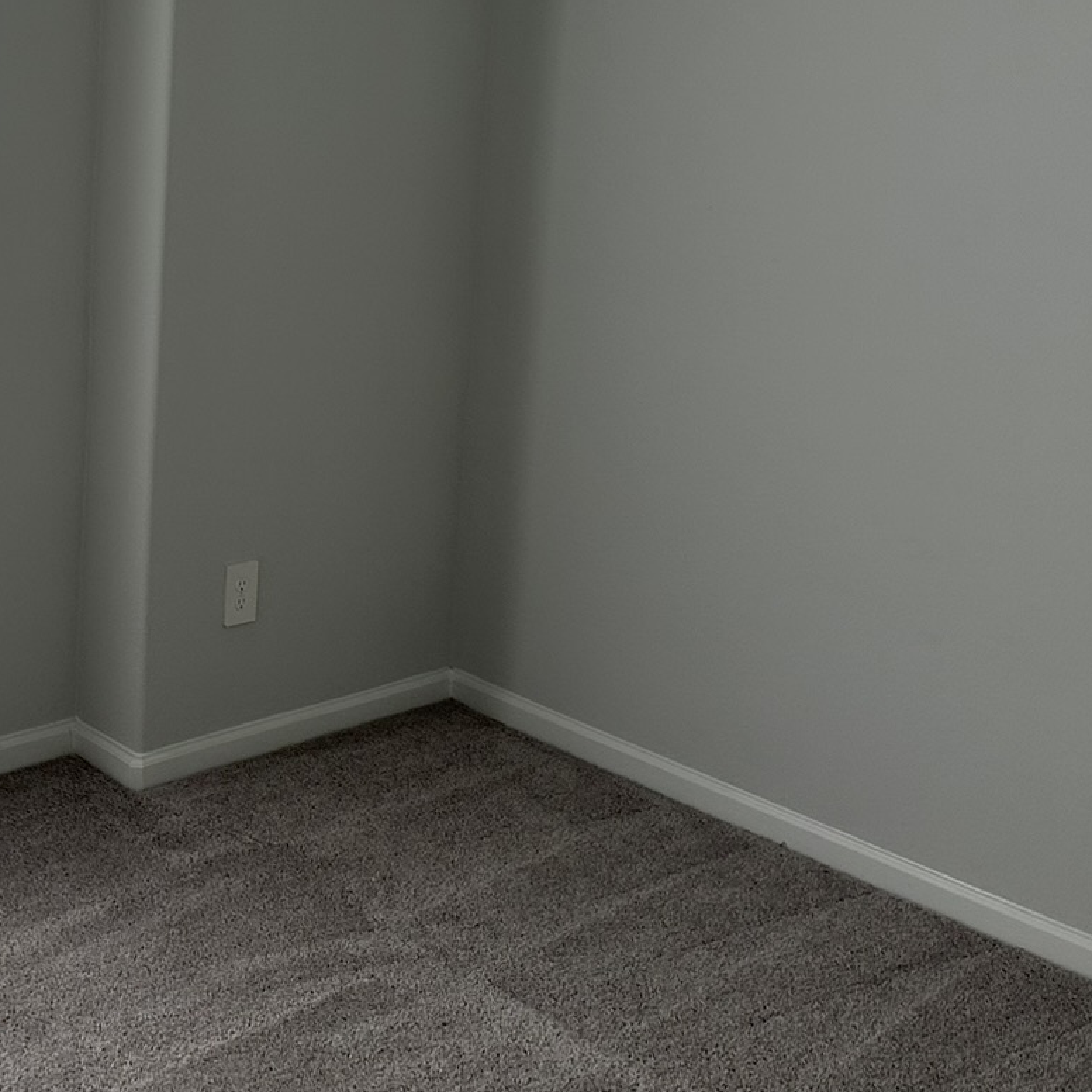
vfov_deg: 30.0
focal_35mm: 56
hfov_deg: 29.4
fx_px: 1999
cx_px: 120
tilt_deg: -8.8
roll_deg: -3.2
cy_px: 246
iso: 64
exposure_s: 1/120
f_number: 1.78
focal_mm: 6.86
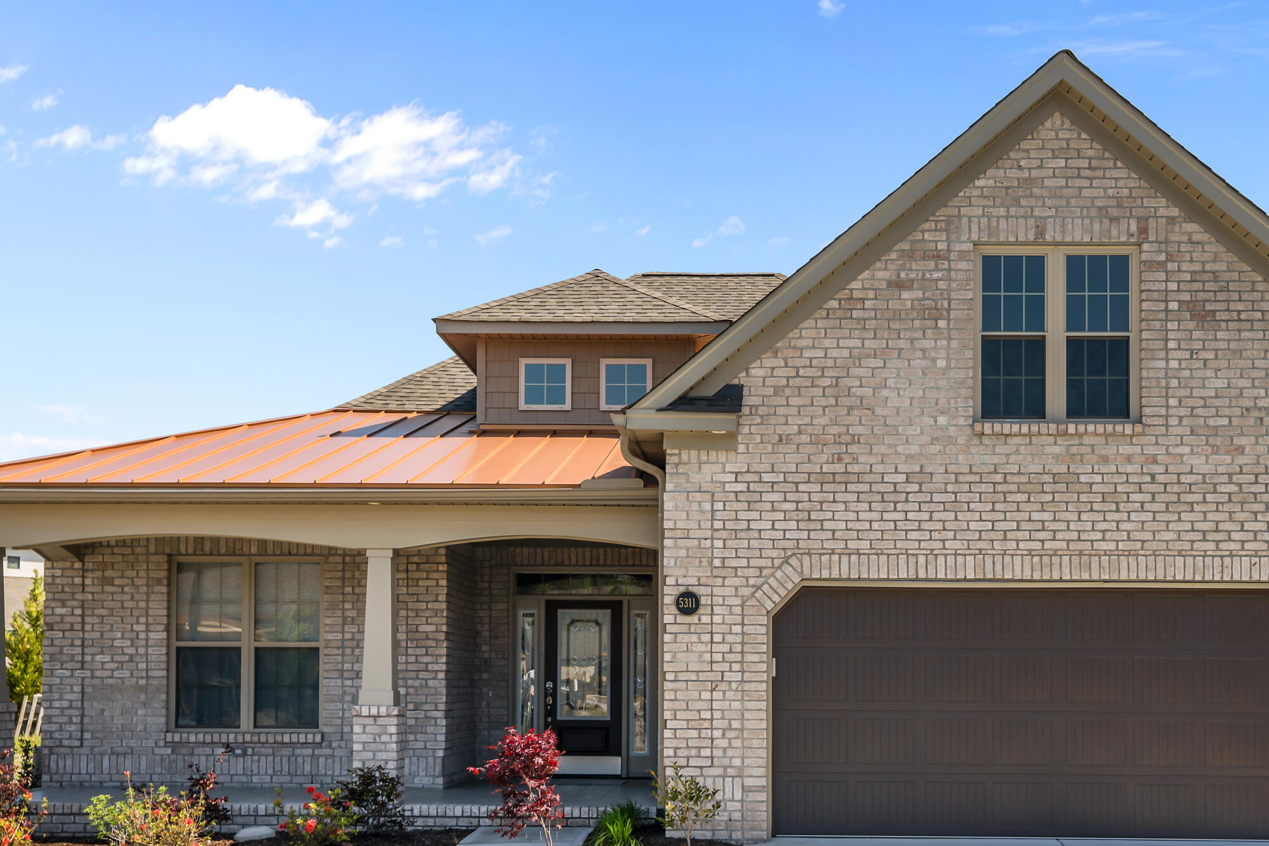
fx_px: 1692
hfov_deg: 41.0
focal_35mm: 48
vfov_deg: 28.0
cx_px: 718
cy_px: 503
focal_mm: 32
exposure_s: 1/250
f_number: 7.1
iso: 100
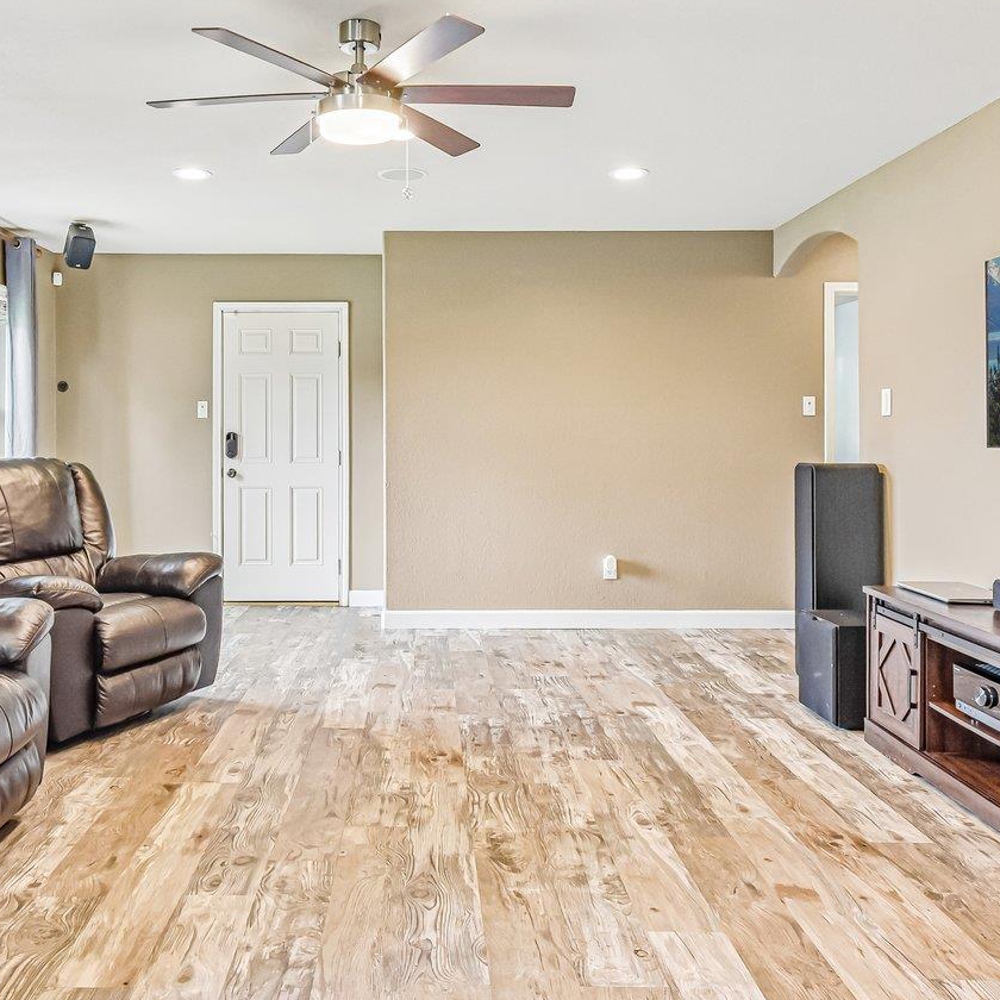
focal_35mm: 29
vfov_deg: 55.3
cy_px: 405
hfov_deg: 54.9
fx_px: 948
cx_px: 363
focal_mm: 14
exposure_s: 1/15
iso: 1000
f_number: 8
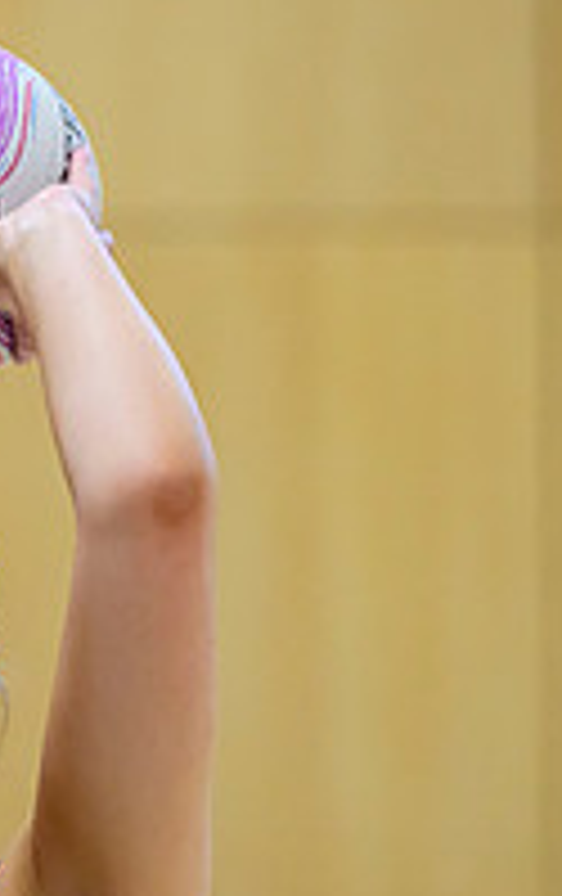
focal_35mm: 691
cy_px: 680
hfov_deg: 1.9
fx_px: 16873
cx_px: -234
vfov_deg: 3.0
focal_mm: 200
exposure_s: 1/1250
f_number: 3.2
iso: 3200
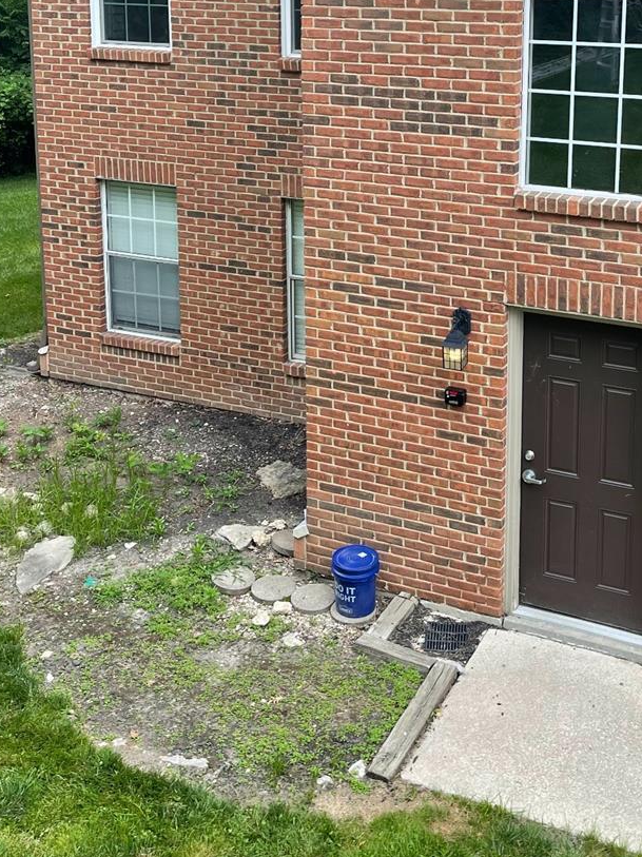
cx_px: 427
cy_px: 144
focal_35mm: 48
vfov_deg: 37.9
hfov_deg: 30.0
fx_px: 1188
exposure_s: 1/611
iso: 32
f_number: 1.6
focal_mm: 5.1
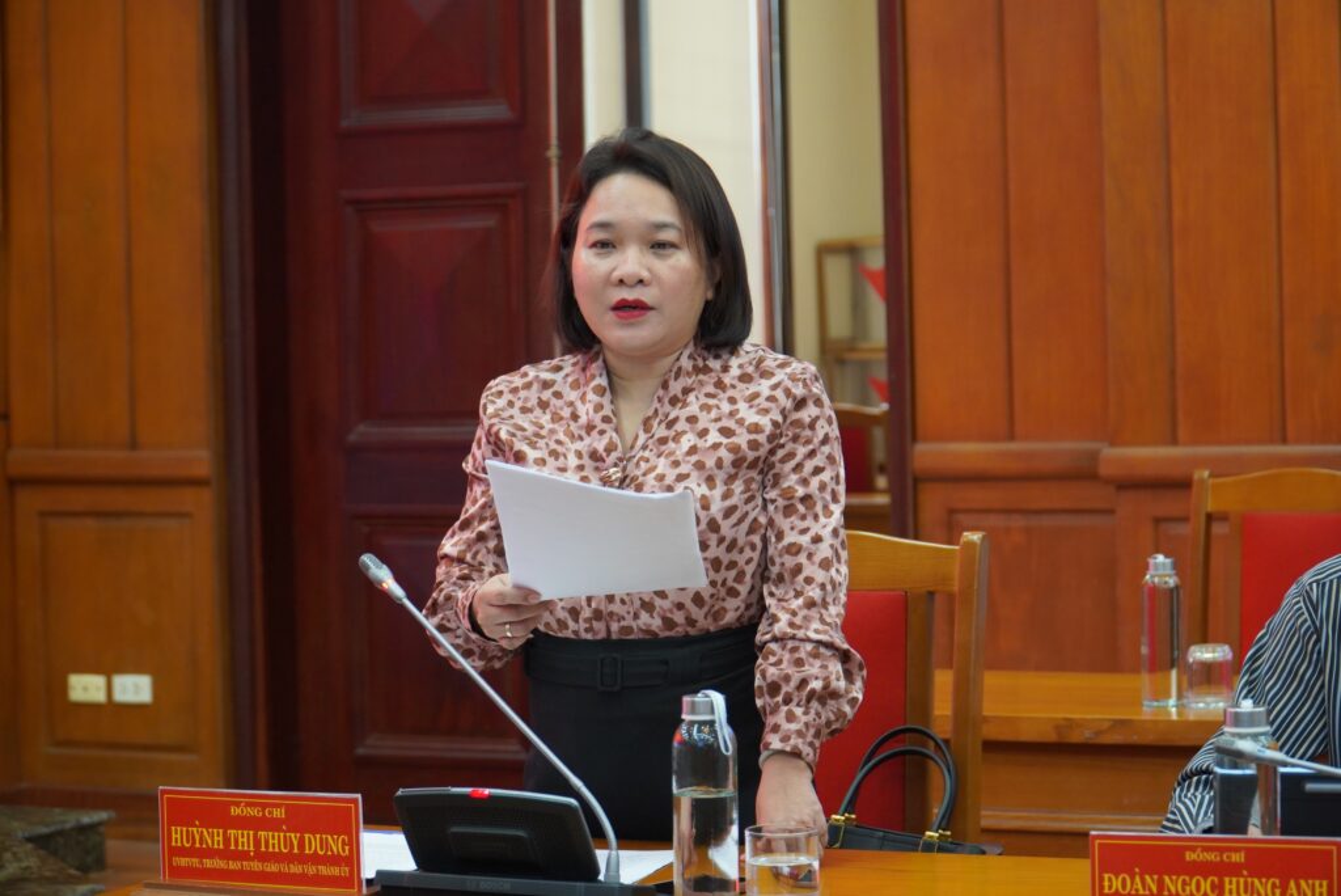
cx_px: 670
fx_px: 3019
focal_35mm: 81
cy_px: 448
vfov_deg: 16.9
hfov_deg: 25.0
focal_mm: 54
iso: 1250
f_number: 4.5
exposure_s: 1/50
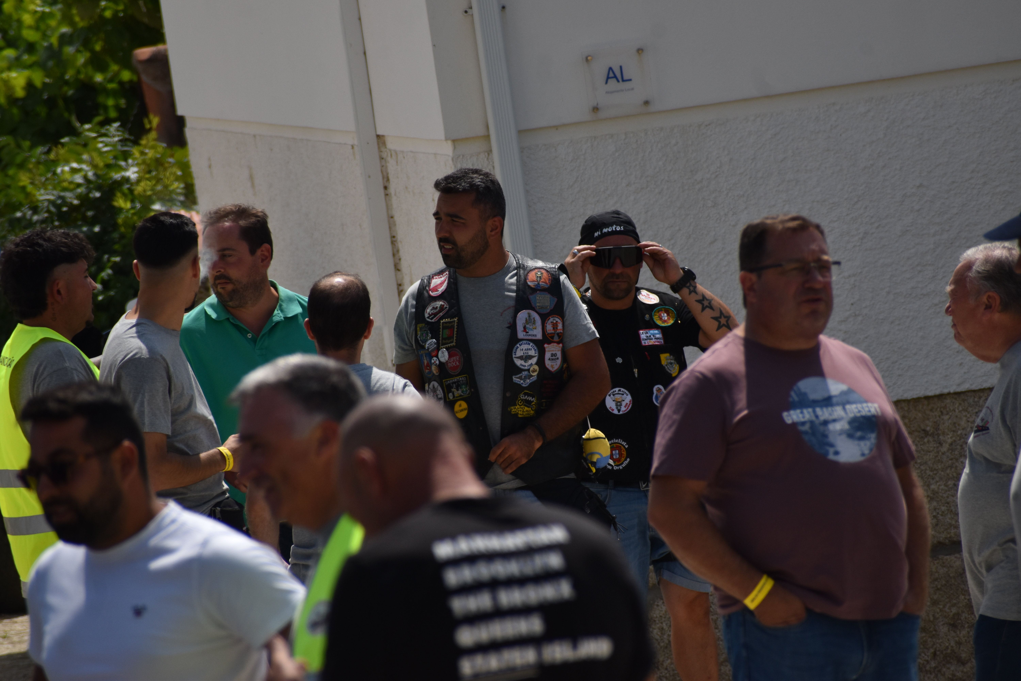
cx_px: 510
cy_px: 340
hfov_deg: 4.6
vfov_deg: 3.1
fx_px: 12762
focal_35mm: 450
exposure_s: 1/2000
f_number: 8
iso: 360
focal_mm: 300
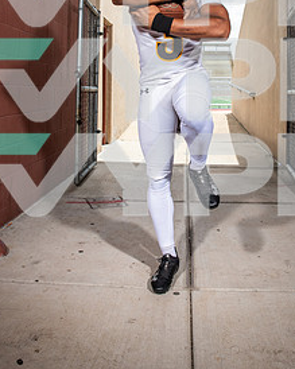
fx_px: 404
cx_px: 171
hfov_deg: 40.0
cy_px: 81
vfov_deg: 46.8
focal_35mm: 37
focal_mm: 24
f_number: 7.1
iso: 160
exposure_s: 1/400
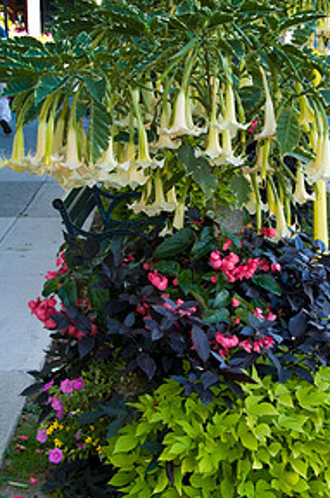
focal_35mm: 75
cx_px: 206
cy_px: 235
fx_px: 1035
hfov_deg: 18.1
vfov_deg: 27.0
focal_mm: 32
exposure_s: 1/45
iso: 400
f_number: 11
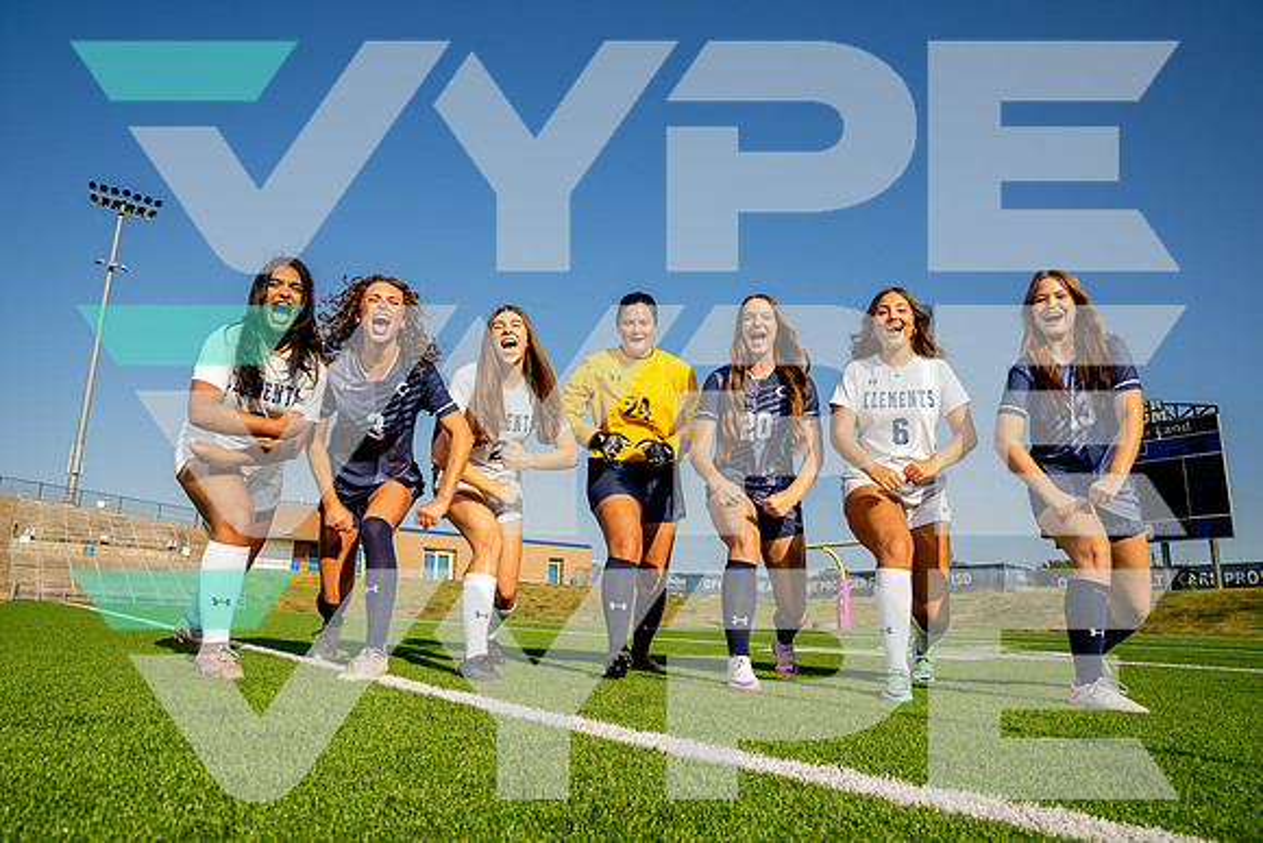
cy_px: 422
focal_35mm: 24
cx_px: 632
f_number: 7.1
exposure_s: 1/125
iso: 50
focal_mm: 24
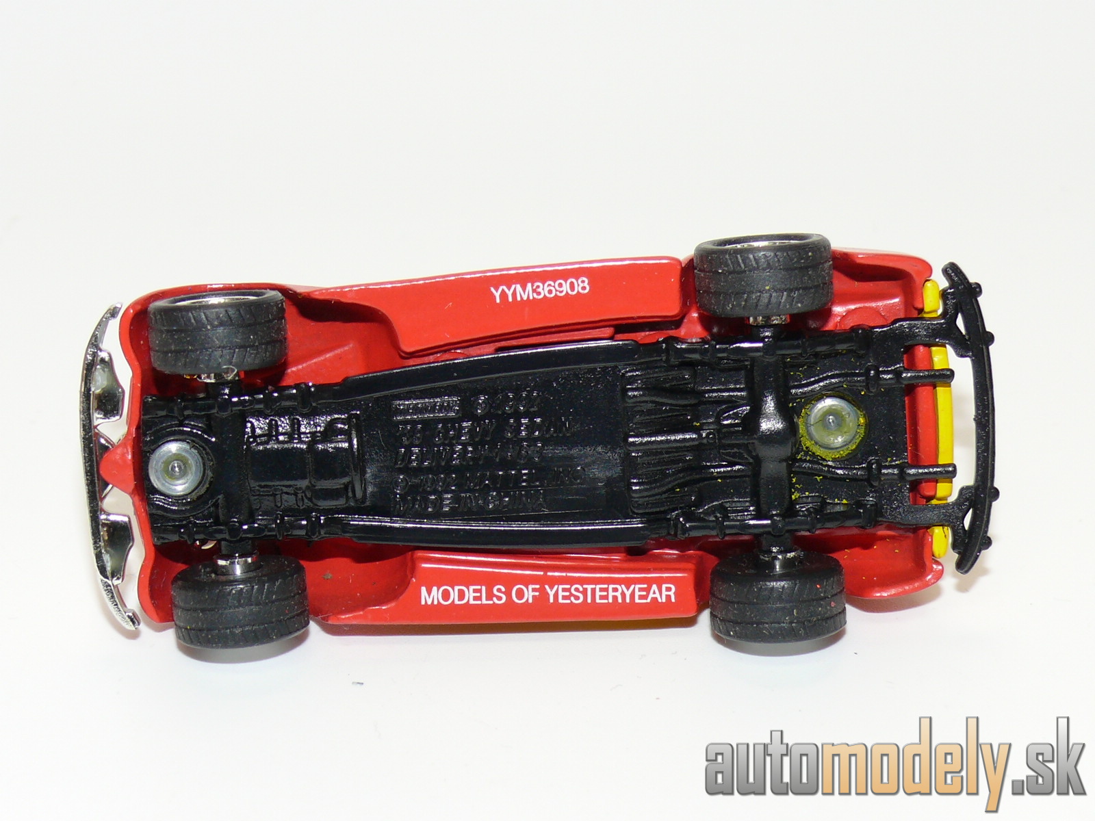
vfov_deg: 14.5
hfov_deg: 19.3
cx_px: 548
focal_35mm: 102
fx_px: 3227
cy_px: 410
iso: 100
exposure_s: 1/30
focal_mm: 13.4
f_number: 4
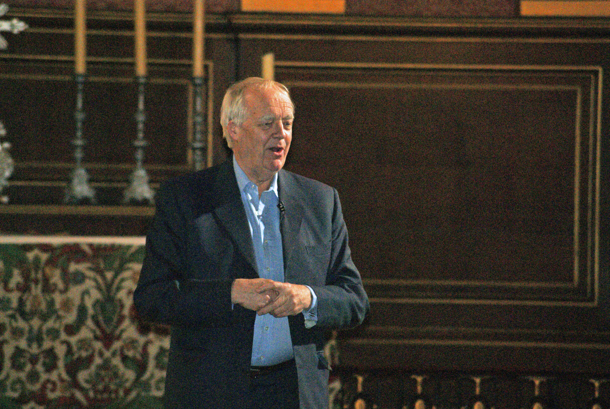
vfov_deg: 4.6
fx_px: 5089
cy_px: 204
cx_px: 305
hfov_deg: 6.9
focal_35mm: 300
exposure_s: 1/125
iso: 400
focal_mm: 200
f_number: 5.6
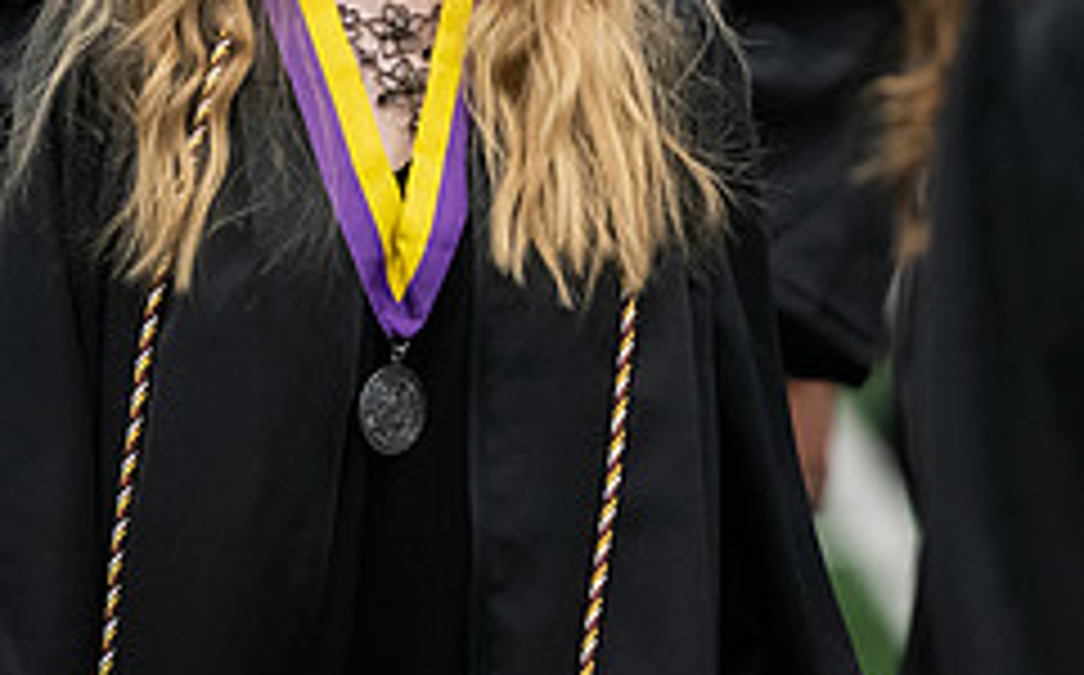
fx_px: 13043
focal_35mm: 442
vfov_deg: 3.0
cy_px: -43
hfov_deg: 4.8
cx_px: 513
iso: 3200
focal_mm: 180
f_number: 3.2
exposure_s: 1/200
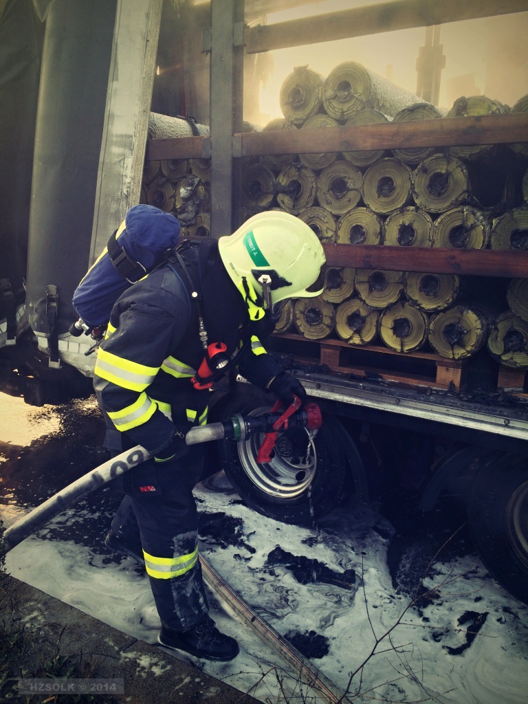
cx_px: 264
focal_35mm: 29
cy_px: 352
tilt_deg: -19.8
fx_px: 590
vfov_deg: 61.7
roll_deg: -0.3
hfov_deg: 48.2
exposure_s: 1/120
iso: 50
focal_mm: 4.15
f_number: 2.2
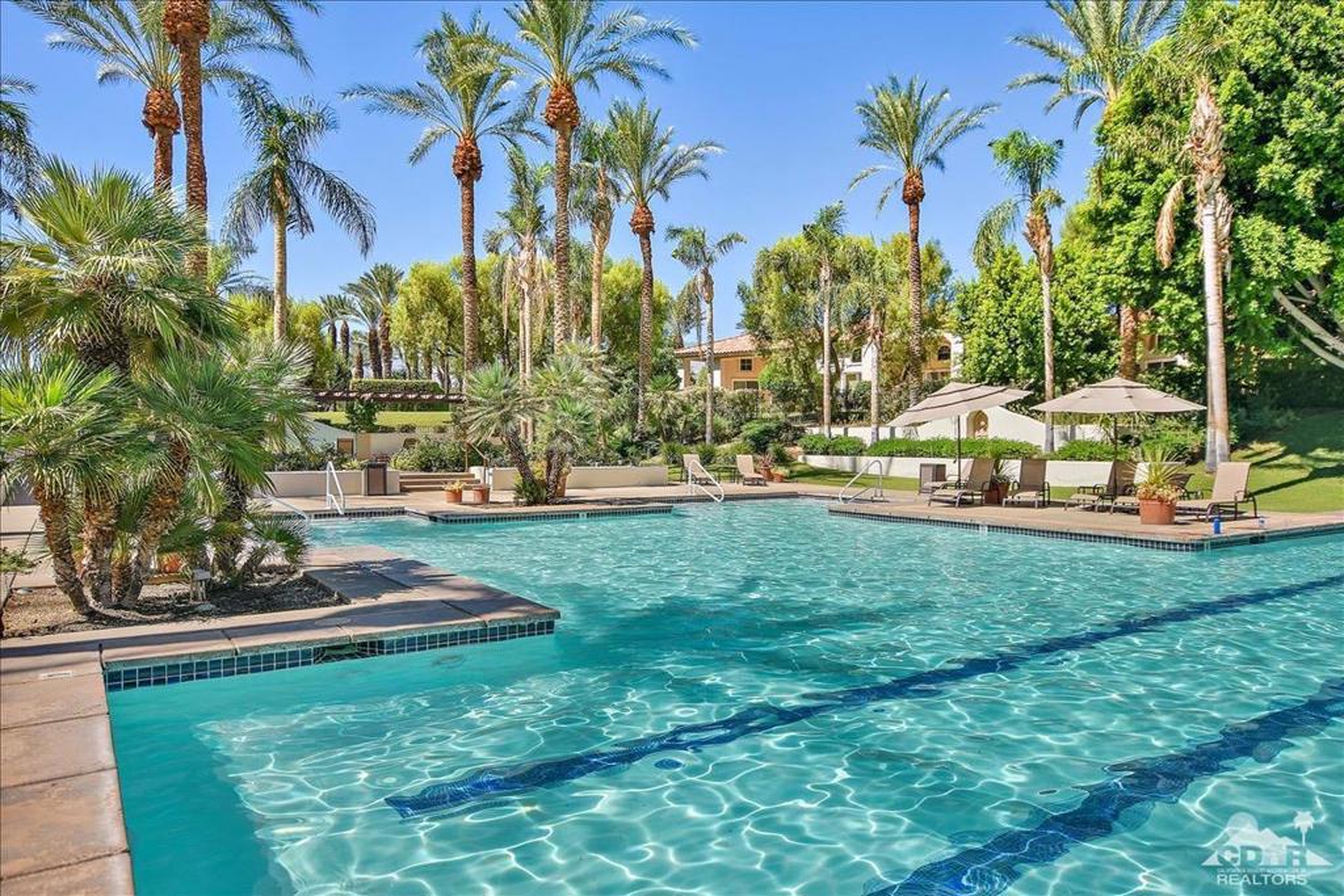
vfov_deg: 56.2
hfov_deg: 77.3
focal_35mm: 22
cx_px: 672
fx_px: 840
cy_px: 448
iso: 100
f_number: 5
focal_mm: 15
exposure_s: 1/200
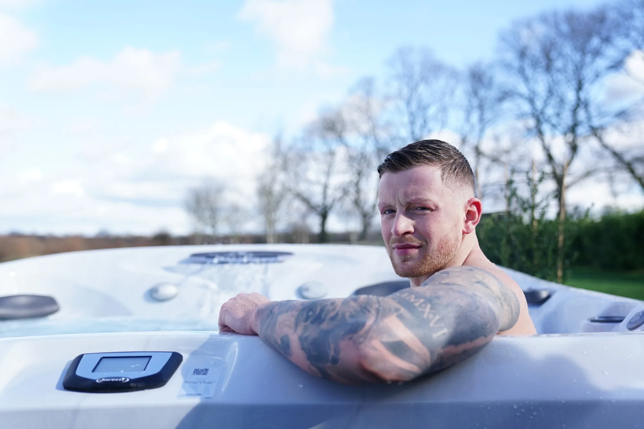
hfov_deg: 47.4
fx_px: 733
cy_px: 214
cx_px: 322
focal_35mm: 41
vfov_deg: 32.6
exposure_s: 1/4000
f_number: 2.8
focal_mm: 41
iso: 640
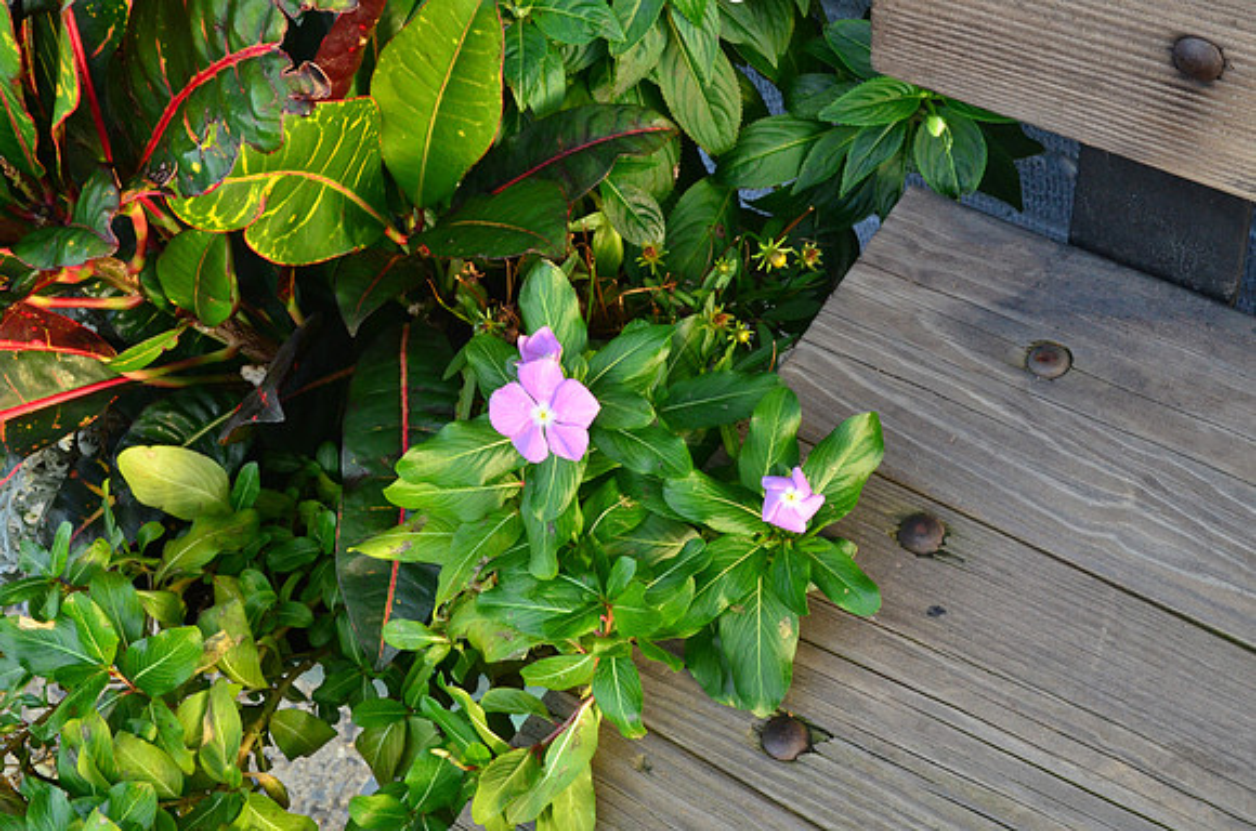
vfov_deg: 25.6
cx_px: 628
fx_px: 1828
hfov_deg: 37.9
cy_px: 416
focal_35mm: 52
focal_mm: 35
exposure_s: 1/60
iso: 1250
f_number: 10
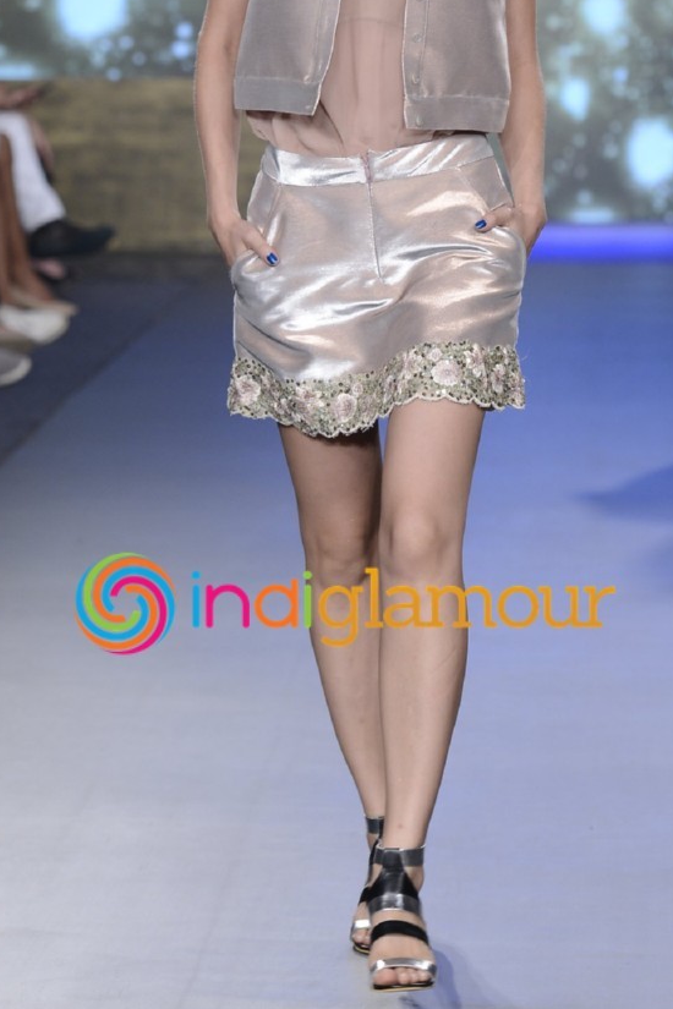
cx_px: 344
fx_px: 5440
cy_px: 238
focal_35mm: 194
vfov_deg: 10.6
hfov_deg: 7.1
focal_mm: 100
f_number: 4.5
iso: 800
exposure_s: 1/250
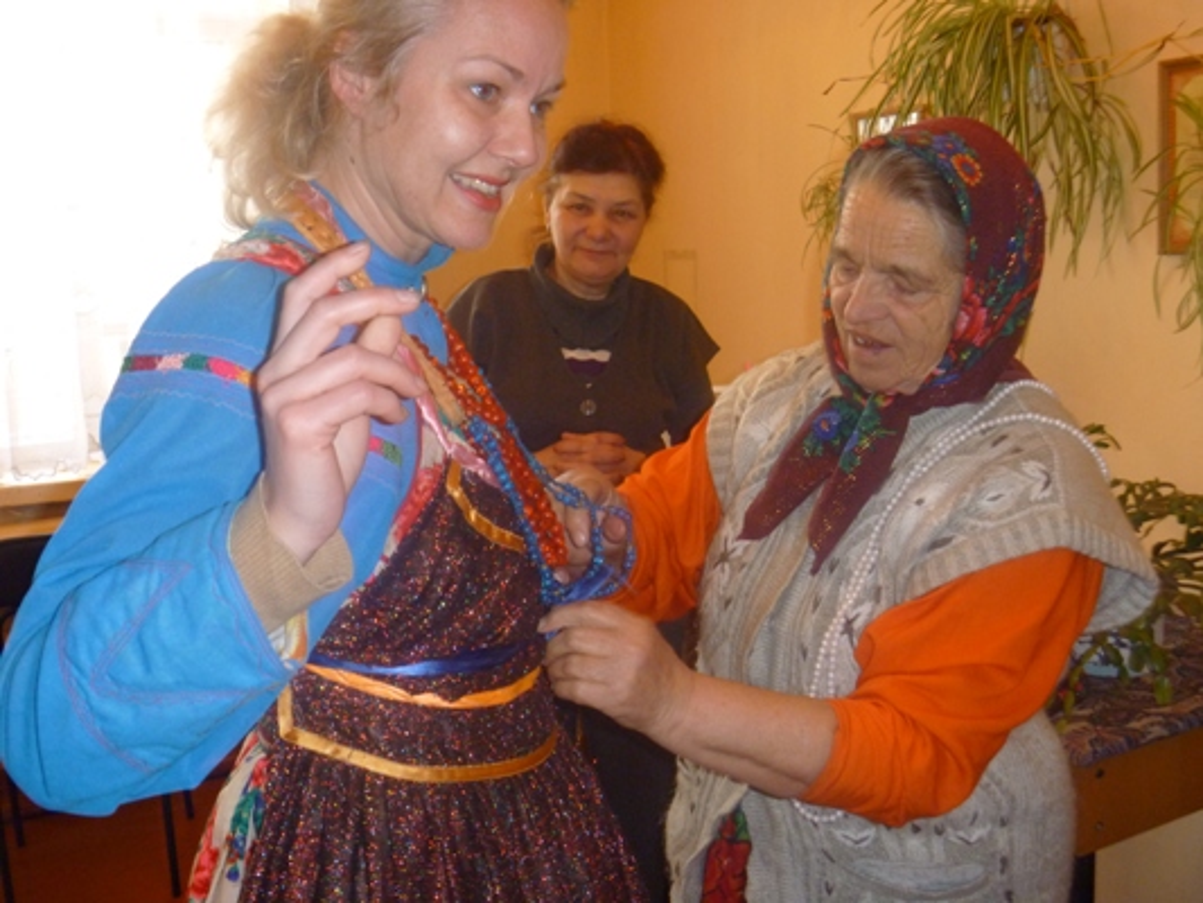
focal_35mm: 35
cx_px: 602
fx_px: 1217
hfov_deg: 52.6
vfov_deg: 40.7
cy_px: 452
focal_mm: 6.3
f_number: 3.5
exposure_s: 1/30
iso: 250
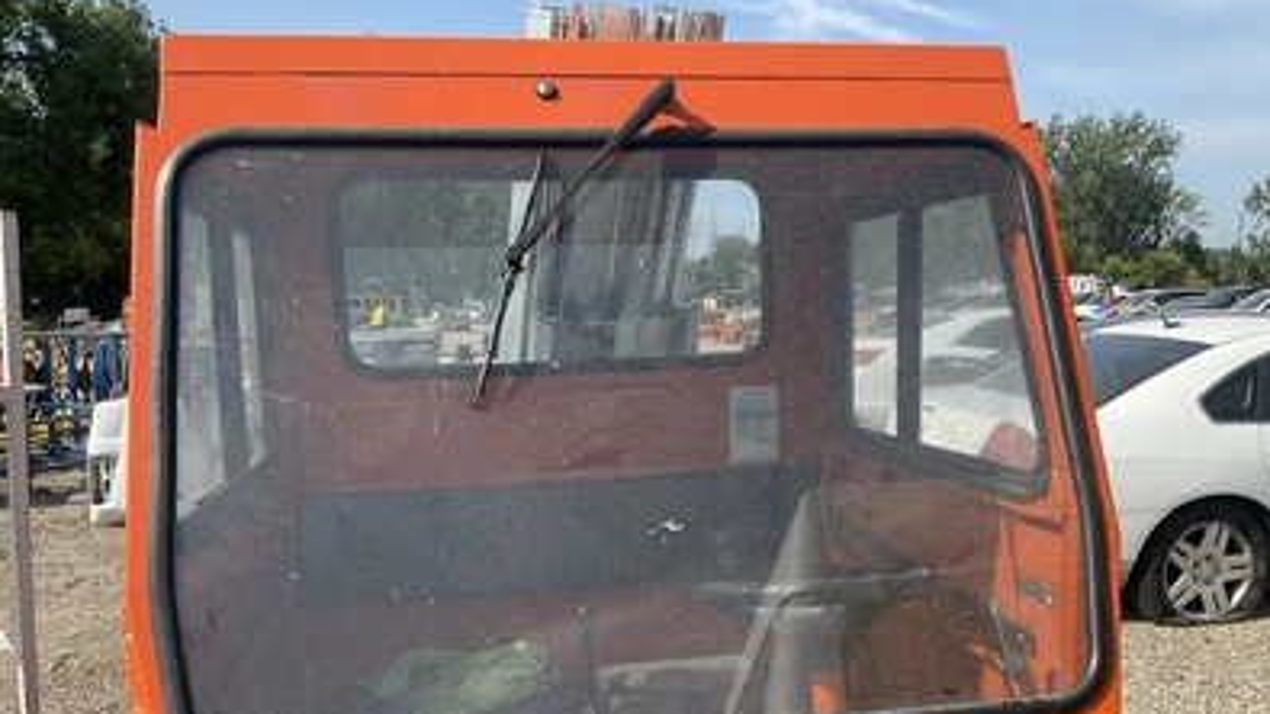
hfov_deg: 61.0
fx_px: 1077
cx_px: 640
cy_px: 447
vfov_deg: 36.4
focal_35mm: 32
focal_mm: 3
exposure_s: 1/1121
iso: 25
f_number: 1.8
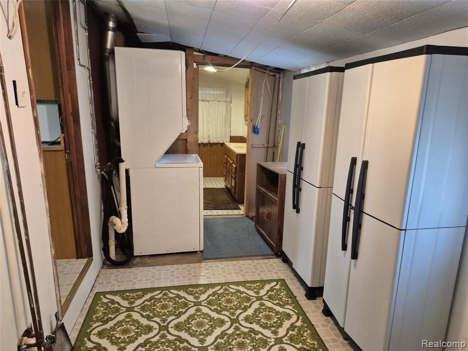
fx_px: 311
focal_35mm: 23
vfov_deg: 58.9
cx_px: 234
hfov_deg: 73.9
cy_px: 176
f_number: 1.8
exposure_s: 1/120
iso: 1000
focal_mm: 5.4
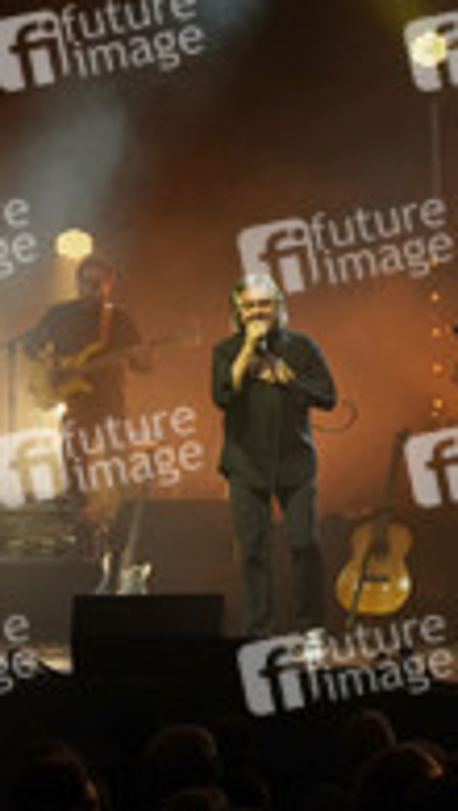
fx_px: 3856
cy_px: 354
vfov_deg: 12.0
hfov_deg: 6.8
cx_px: 402
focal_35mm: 179
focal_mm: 74
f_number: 5
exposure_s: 1/160
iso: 1600
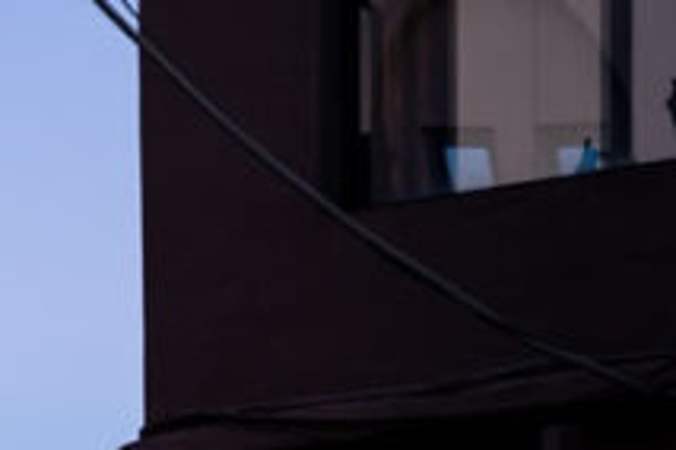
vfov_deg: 5.8
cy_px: 1008
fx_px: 4337
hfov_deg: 8.7
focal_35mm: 231
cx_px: -263
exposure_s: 1/25
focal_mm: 48
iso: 800
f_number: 2.8
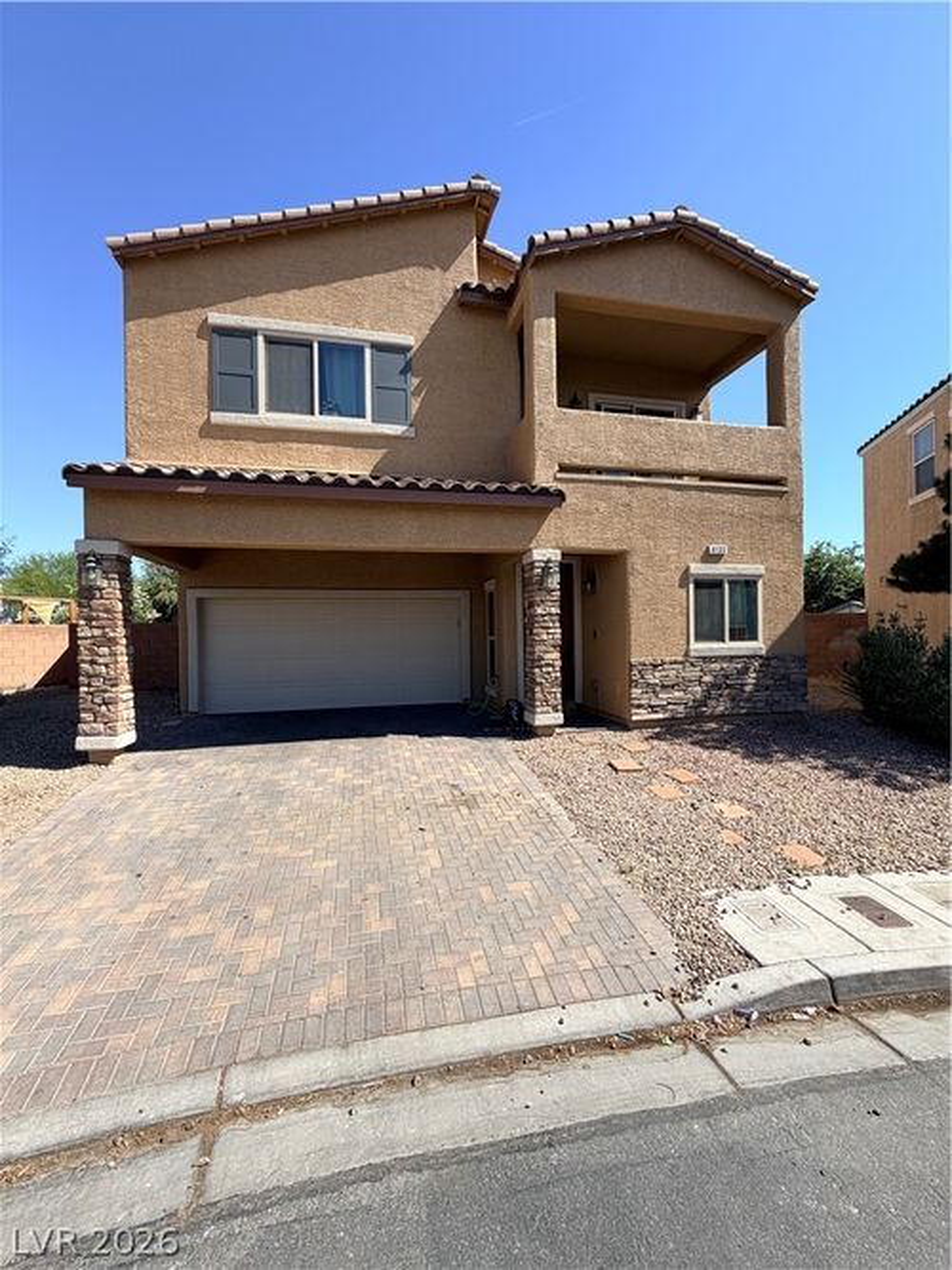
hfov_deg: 85.7
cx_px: 476
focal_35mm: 14
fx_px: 514
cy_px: 635
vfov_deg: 102.1
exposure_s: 1/770
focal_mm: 2.22
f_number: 2.2
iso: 25
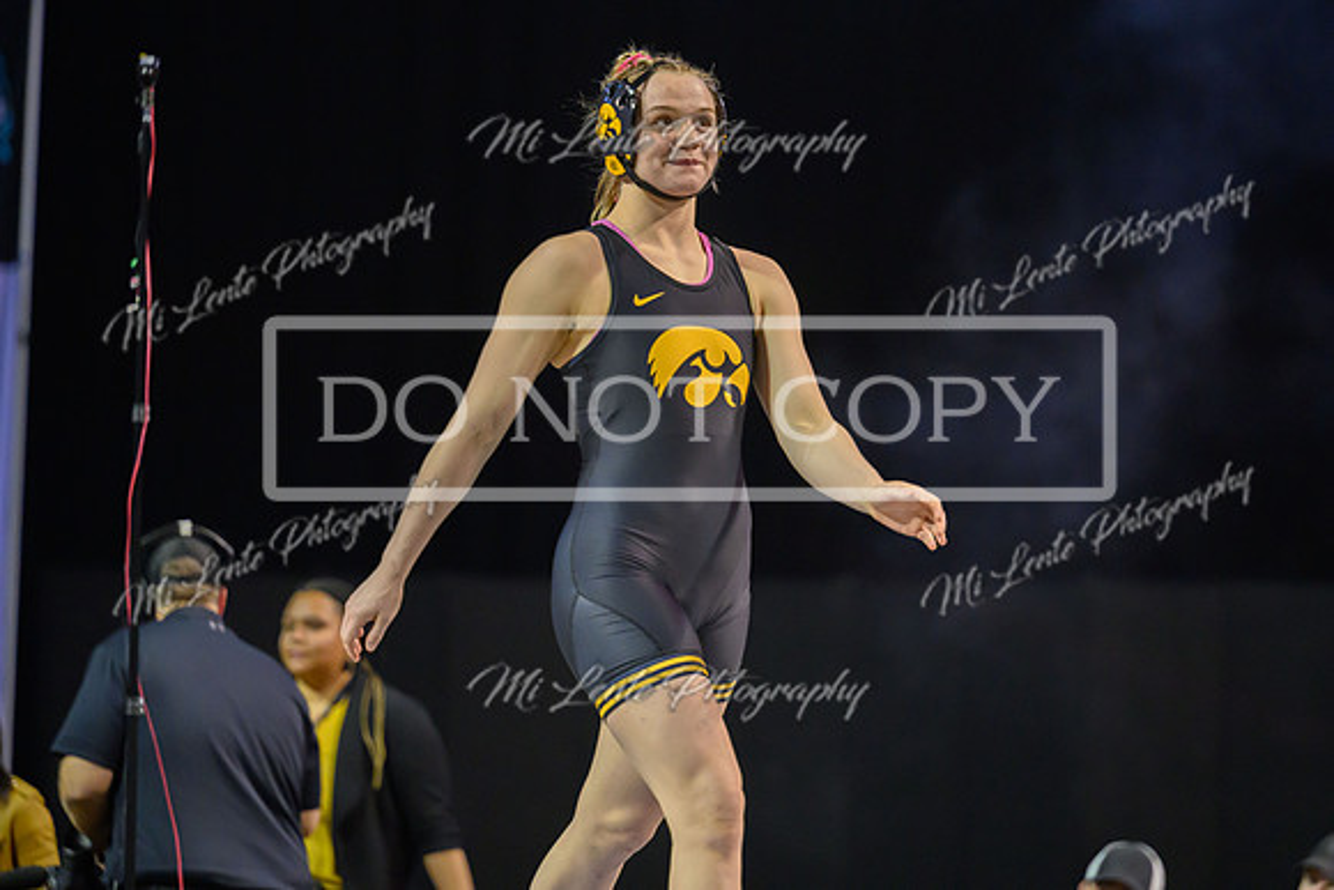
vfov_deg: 6.0
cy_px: 297
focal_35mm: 227
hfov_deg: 9.1
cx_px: 676
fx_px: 8420
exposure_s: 1/640
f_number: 2.8
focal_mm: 170
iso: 4000
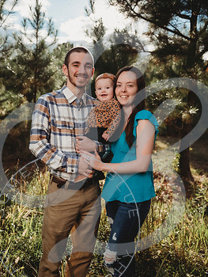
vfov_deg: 44.5
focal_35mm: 42
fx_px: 336
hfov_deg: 34.4
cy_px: 166
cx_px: 102
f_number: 2.8
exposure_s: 1/800
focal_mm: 34
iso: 100
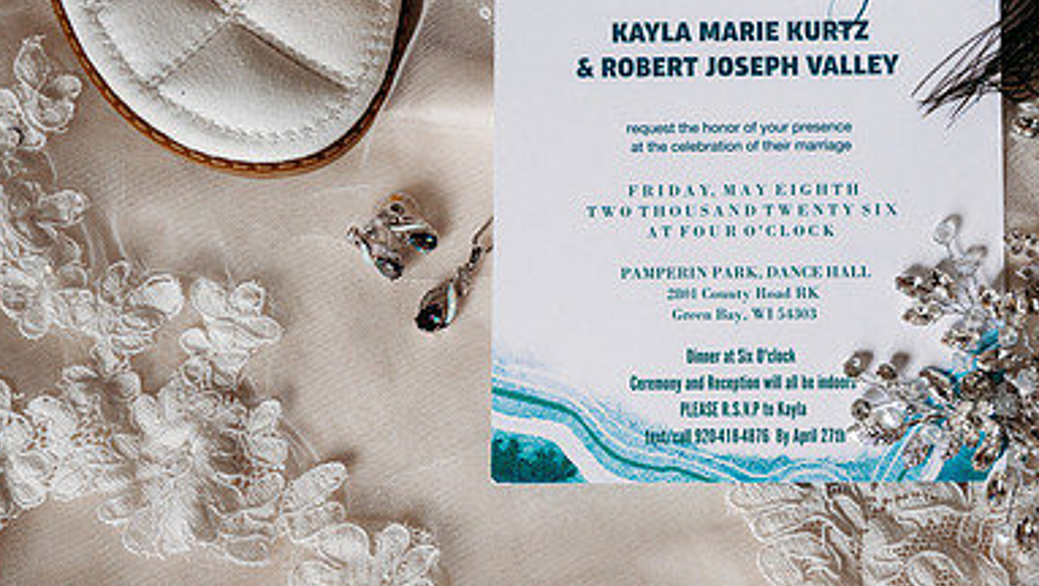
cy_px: 151
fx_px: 2316
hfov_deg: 25.1
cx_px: 700
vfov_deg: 14.4
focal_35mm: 84
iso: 500
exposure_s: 1/250
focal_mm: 48
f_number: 5.6
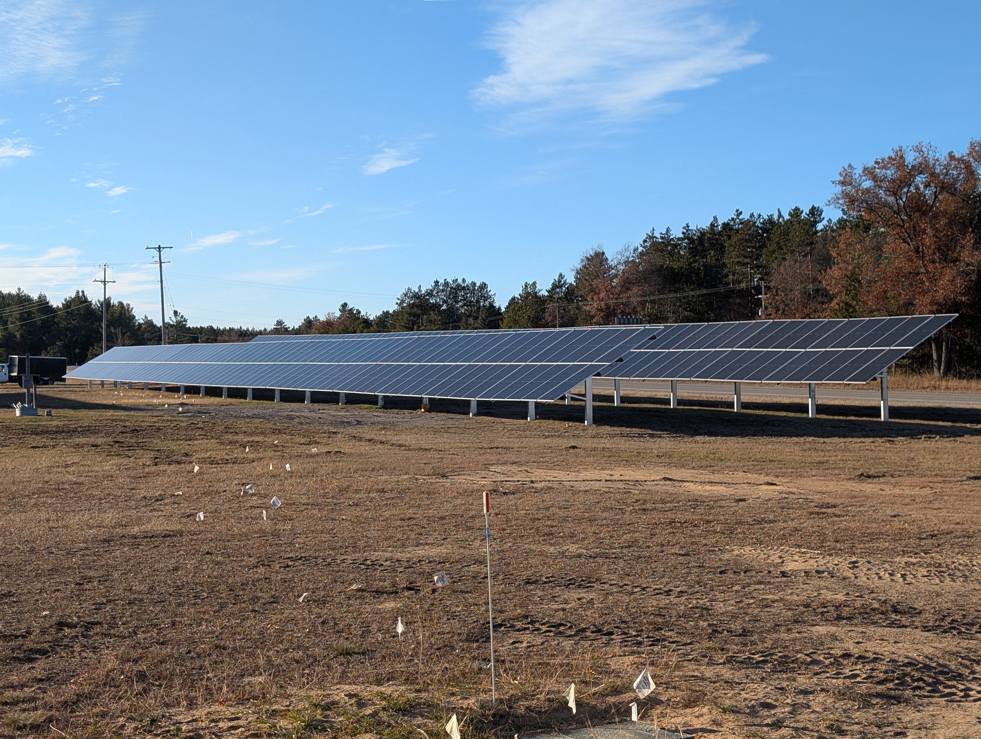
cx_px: 490
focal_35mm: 49
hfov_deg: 38.9
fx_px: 1391
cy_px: 370
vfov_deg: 29.7
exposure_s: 1/824
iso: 21
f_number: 1.68
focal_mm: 6.9
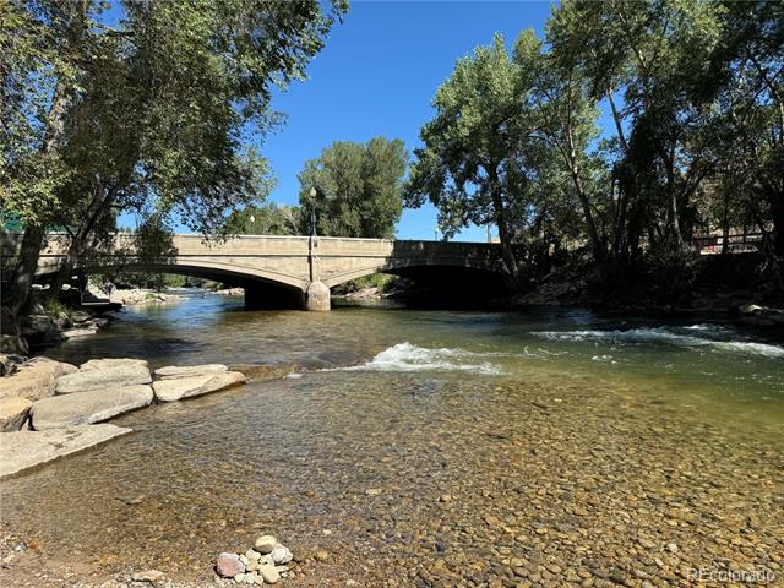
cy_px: 294
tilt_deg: -1.4
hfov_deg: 71.6
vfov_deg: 56.8
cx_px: 392
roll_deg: +1.5
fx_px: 544
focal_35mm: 24
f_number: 1.78
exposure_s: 1/2506
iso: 80
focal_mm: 6.76
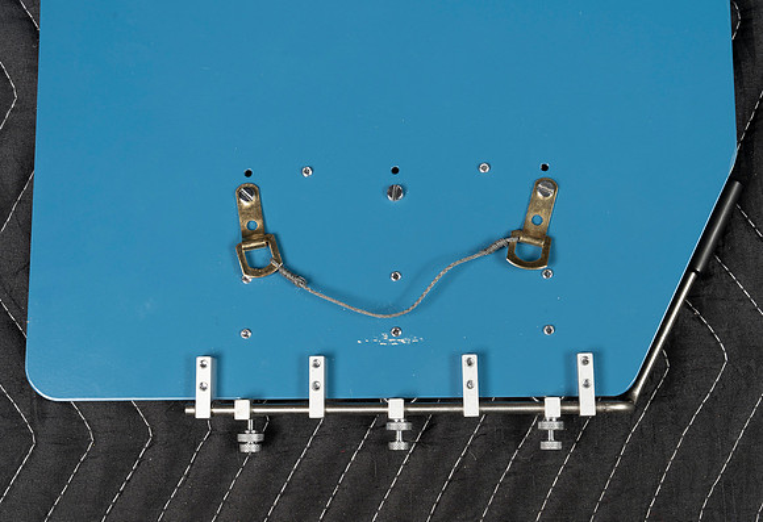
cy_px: 264
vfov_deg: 23.6
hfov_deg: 34.0
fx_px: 1248
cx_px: 399
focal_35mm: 58
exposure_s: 1/160
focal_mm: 56
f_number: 10
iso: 200
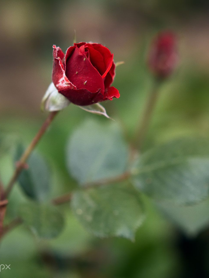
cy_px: 125
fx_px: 862
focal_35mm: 107
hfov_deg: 13.8
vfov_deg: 18.4
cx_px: 87
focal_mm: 43
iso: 500
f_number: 1.4
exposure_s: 1/1000
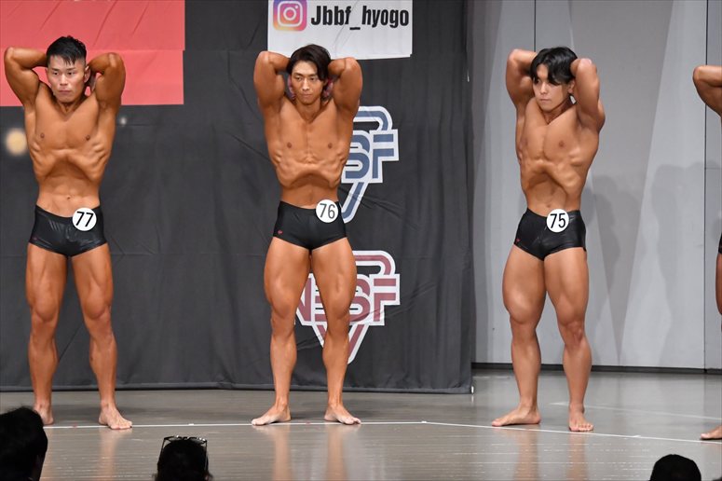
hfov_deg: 10.2
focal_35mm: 202
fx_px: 4049
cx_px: 361
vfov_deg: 6.8
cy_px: 240
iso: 6400
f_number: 5.6
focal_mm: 135
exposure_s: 1/400
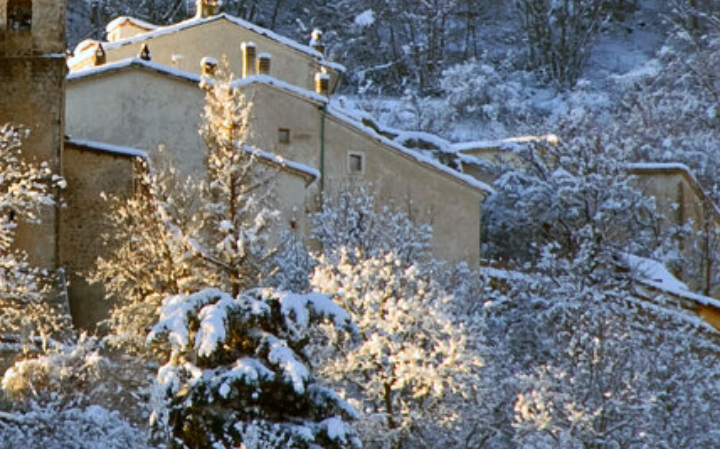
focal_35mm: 1088
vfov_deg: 1.2
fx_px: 21338
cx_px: 103
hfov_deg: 1.9
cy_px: 24
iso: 200
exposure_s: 1/125
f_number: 8
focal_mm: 200
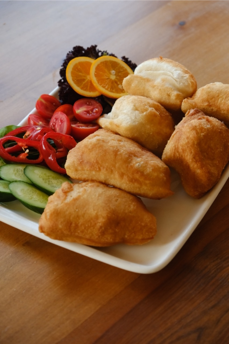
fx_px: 792
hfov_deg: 16.5
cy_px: 172
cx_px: 114
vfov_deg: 24.5
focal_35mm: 83
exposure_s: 1/320
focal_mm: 55
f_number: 4
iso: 1600
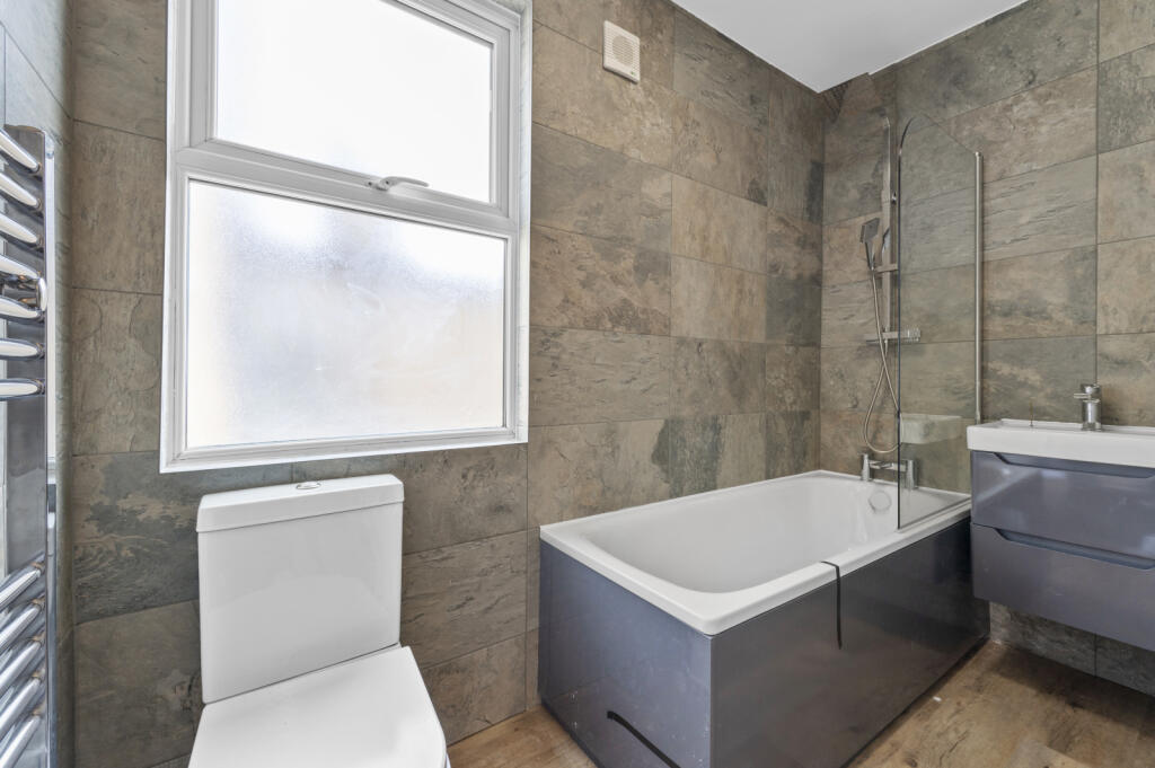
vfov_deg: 81.1
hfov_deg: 104.3
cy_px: 384
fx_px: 449
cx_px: 578
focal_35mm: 14
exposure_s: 1/3
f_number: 16
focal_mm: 14
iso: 200
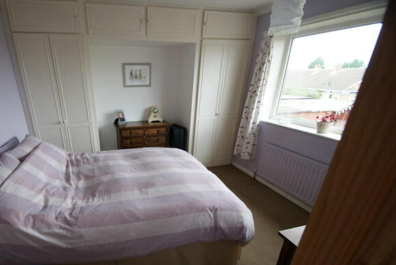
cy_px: 128
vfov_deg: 70.6
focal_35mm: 17
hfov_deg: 93.1
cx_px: 190
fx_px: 187
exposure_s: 1/40
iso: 100
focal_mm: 10
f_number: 4
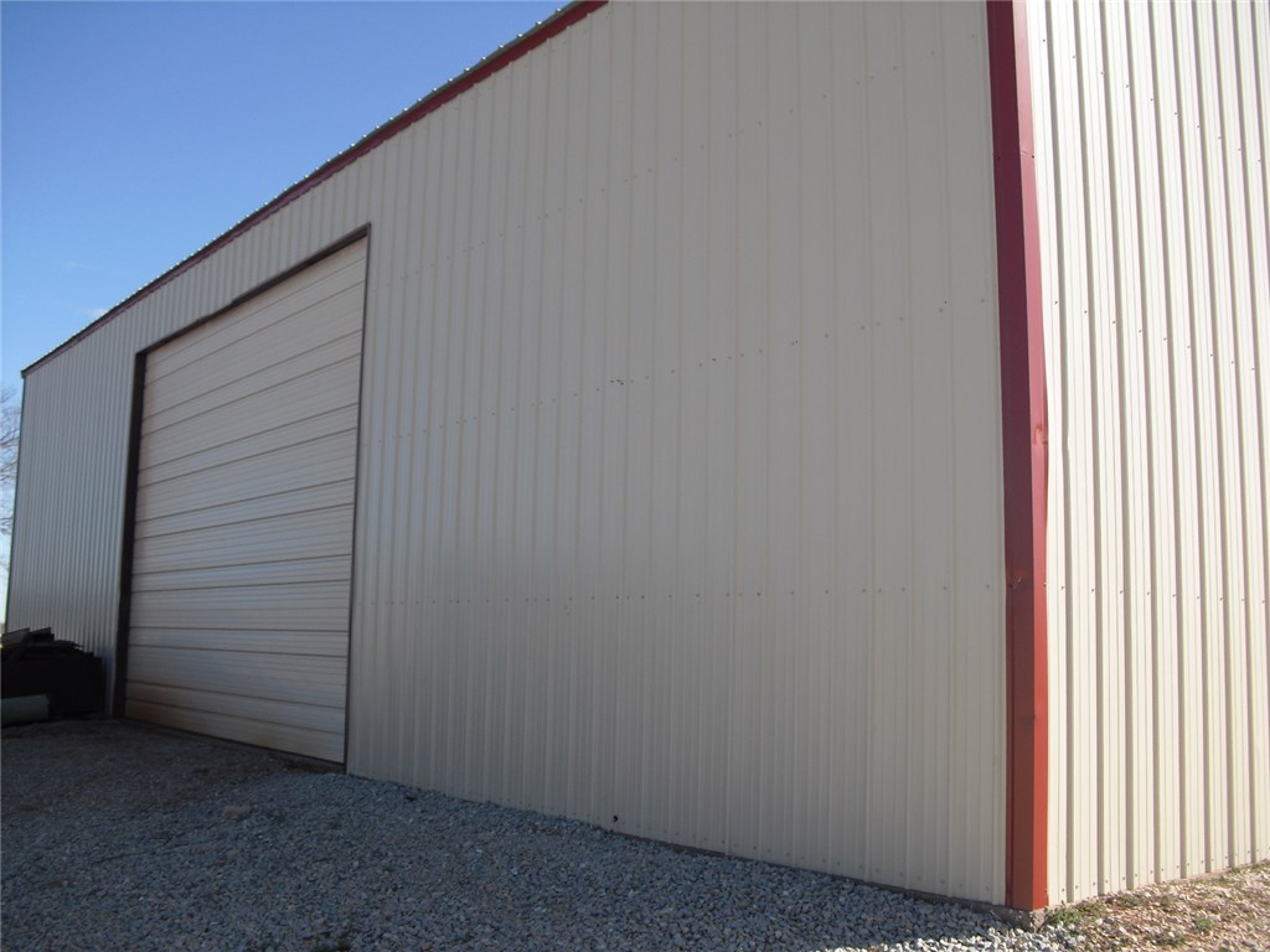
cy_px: 476
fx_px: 1321
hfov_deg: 51.4
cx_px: 635
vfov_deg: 39.7
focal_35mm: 36
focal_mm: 6.3
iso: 64
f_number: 7.8
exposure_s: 1/100
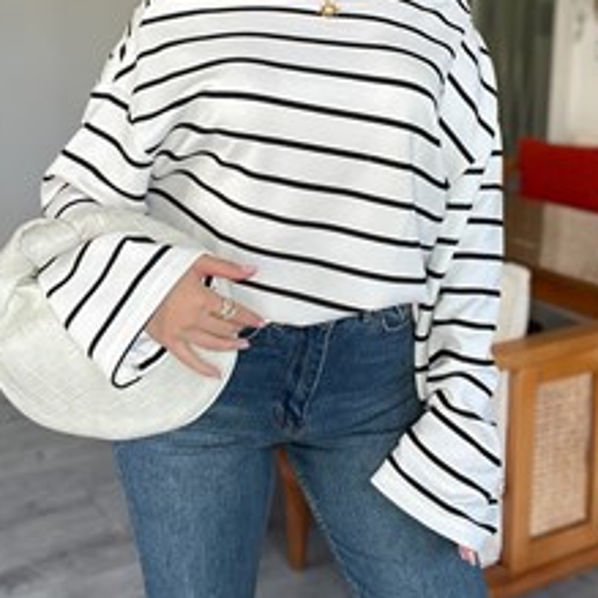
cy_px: 97
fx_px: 977
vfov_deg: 32.8
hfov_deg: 34.0
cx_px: 273
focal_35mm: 50
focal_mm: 2.71
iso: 100
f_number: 2.2
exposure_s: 1/121
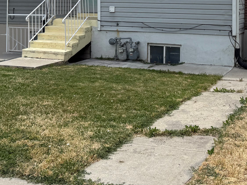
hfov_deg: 31.2
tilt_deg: -0.8
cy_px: 1
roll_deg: -0.7
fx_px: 435
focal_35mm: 61
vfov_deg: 23.1
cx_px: 184
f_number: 1.78
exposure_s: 1/5714
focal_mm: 6.76
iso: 80
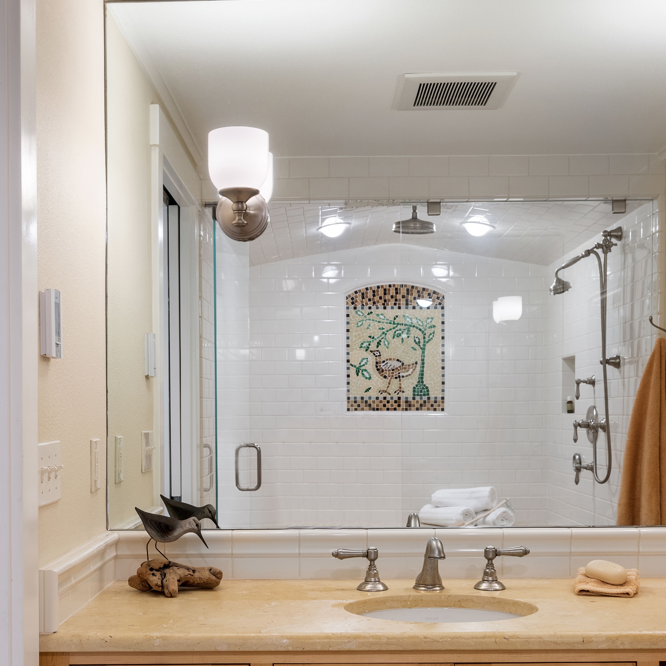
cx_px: 333
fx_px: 1001
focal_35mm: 46
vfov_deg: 36.5
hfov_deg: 36.8
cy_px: 425
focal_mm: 24
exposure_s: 1/5
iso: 400
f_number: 6.3
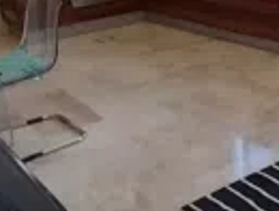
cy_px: 51
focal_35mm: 70
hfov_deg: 24.1
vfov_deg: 20.9
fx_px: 565
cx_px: 367
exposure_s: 1/100
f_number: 2.2
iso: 80
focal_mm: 1.3
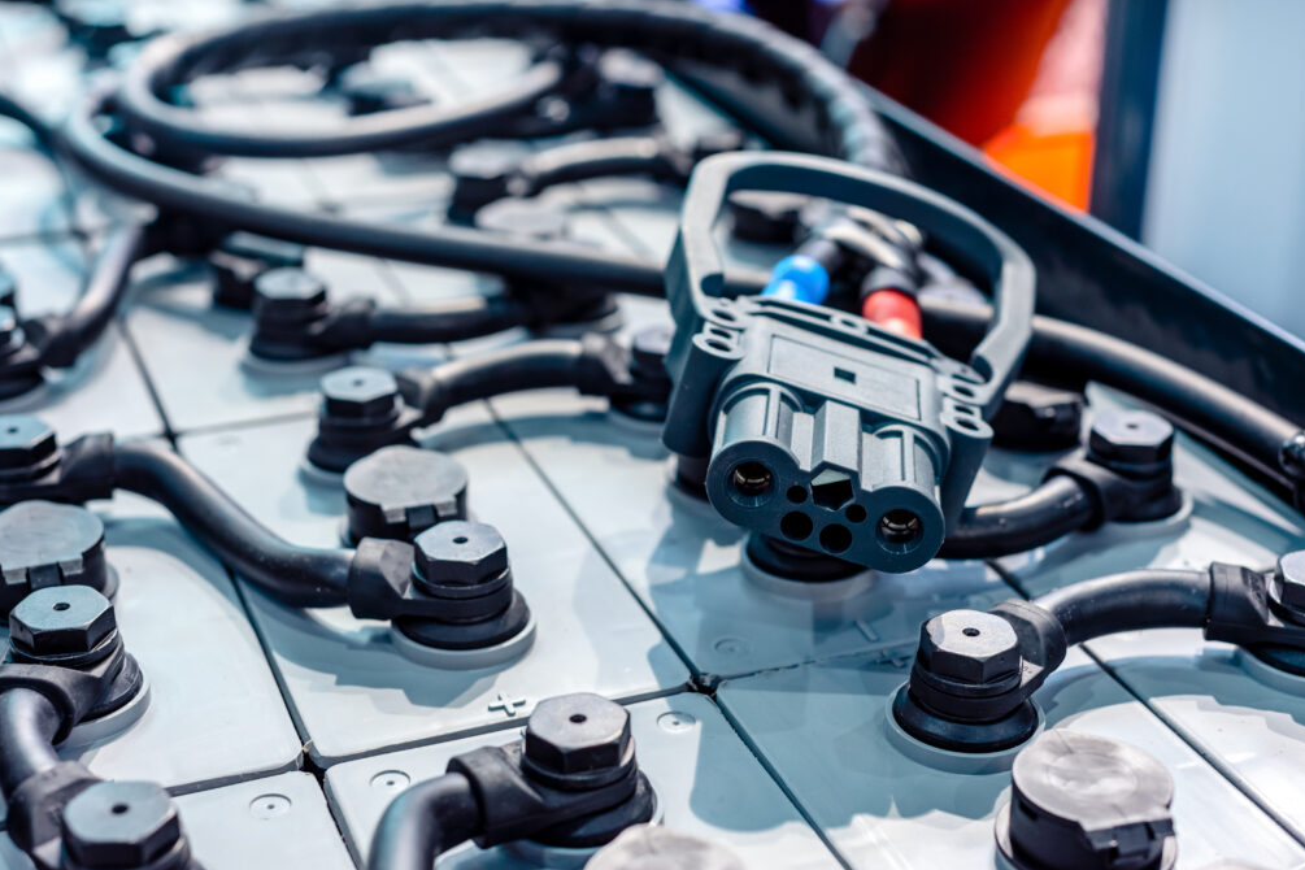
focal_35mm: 51
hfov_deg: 38.9
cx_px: 654
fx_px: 1849
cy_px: 441
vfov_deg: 26.5
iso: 500
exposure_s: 1/20
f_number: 4.5
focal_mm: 50
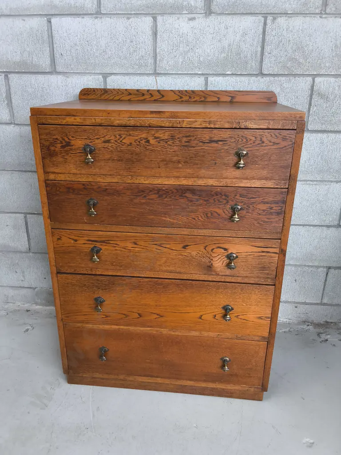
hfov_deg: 51.4
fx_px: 355
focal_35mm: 27
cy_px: 228
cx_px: 170
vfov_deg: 65.3
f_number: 2
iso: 160
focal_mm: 2.87
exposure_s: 1/100
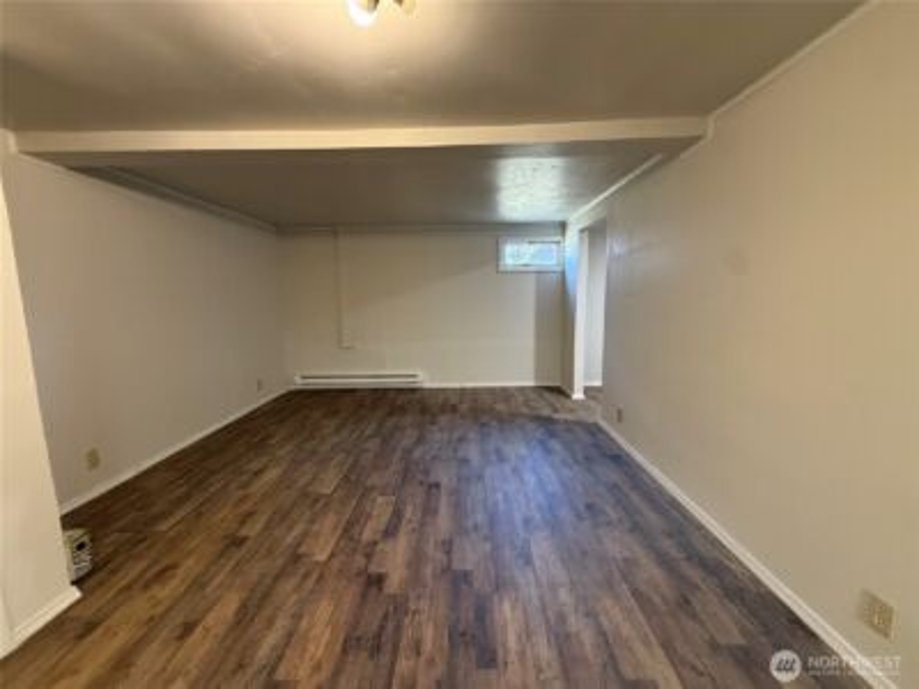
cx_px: 460
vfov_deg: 85.7
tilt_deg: -7.2
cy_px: 344
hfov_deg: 102.1
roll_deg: +0.7
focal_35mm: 14
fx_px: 372
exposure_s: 1/60
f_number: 2.2
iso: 500
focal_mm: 2.22
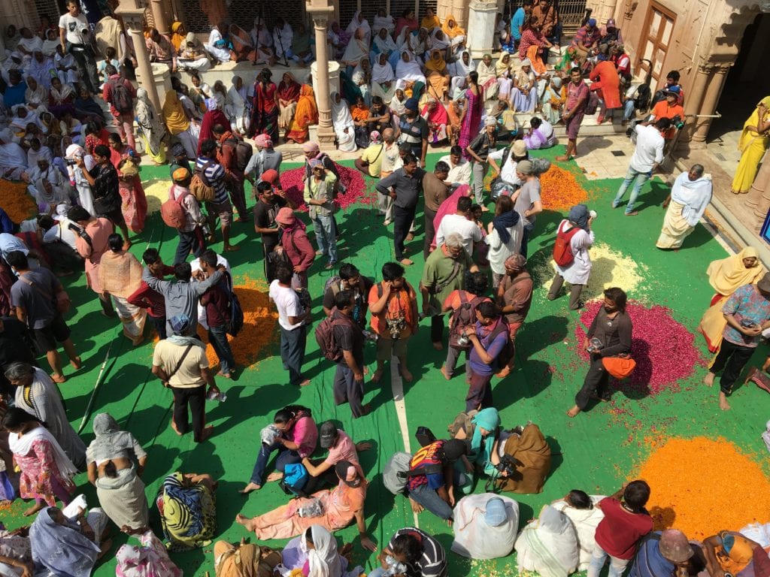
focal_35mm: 29
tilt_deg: -38.7
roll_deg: -0.9
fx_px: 645
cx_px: 385
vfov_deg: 48.2
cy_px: 288
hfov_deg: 61.7
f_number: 2.2
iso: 25
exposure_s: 1/1603
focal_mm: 4.15
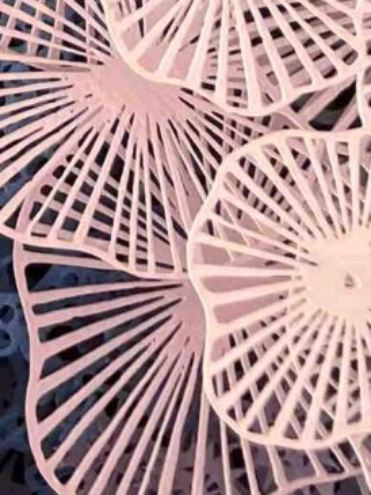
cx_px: -707
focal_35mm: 182
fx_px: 2604
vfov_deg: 9.4
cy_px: -776
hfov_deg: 7.3
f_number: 1.6
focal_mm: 4.2
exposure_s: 1/121
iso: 50
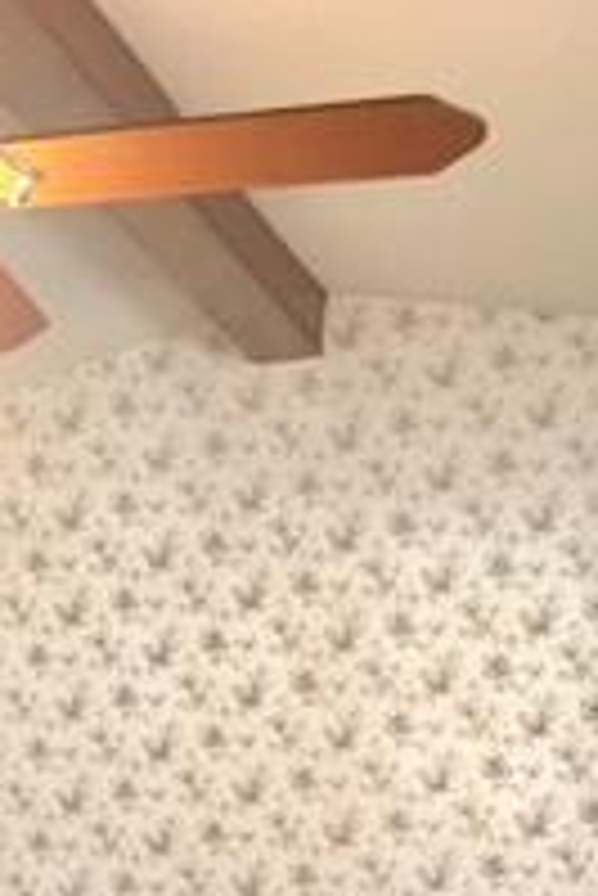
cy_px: 1360
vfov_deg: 18.5
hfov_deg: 13.7
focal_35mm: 97
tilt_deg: -5.5
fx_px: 2413
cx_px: -108
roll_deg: +0.4
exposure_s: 1/10
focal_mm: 4.15
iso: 100
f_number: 2.2
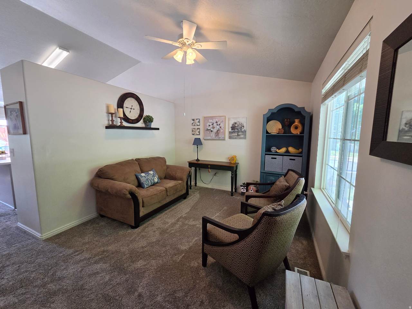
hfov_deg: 106.2
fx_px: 155
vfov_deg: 89.9
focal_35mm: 13
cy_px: 154
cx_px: 206
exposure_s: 1/120
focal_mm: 2.2
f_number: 2.2
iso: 320
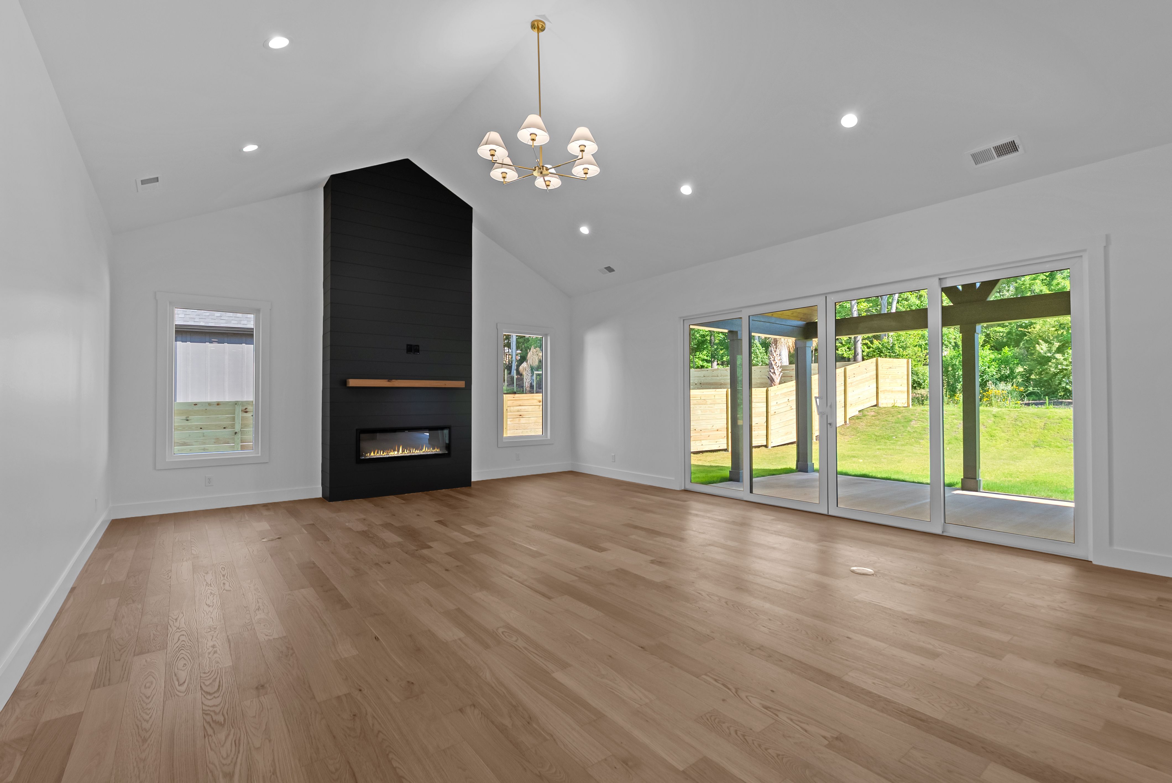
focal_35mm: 16
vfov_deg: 73.8
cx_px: 586
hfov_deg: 96.7
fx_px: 521
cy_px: 392
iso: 200
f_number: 8
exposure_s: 1/13
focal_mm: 16
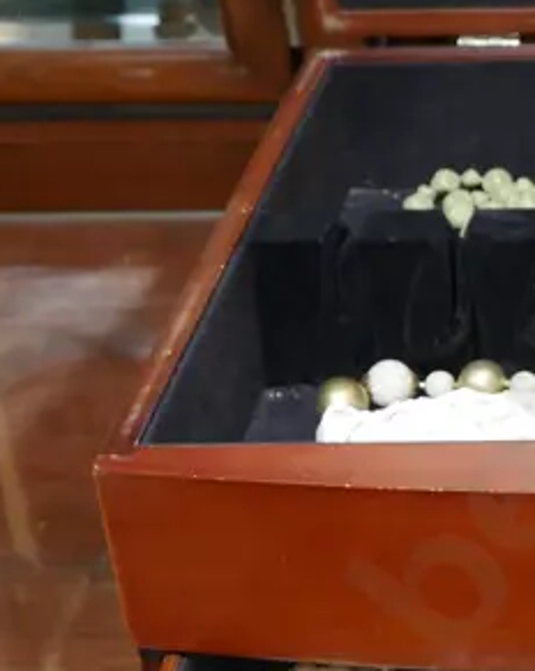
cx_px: 797
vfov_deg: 16.3
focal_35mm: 117
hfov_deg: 12.5
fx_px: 2321
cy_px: 127
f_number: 4
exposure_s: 1/60
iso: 640
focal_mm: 17
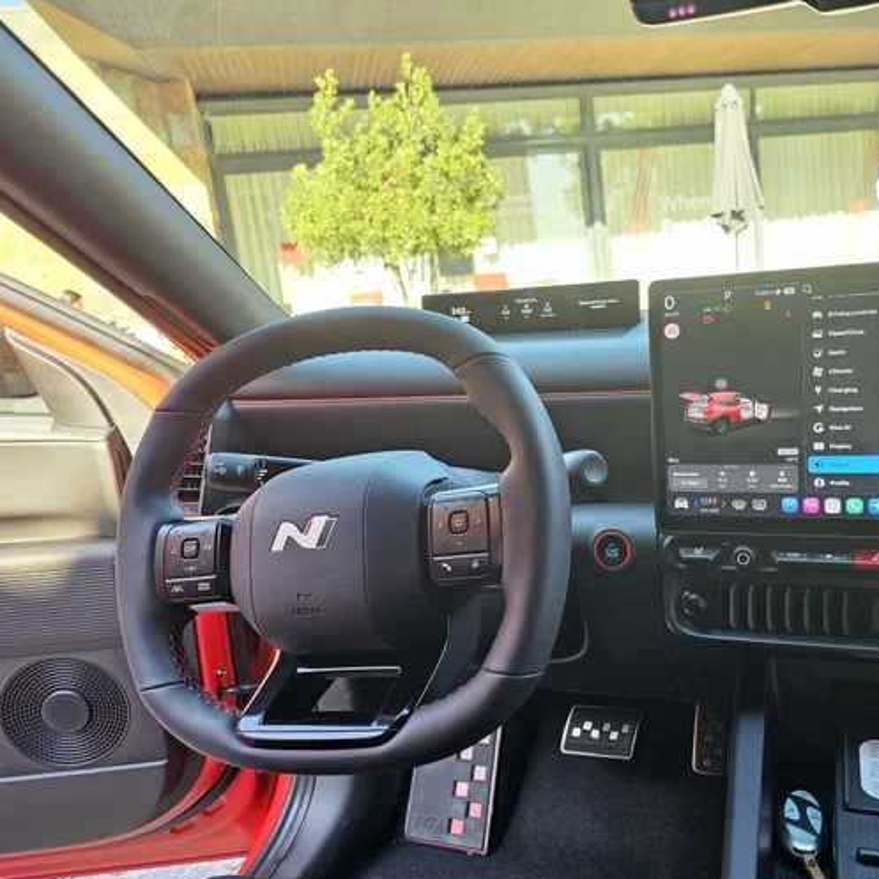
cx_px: 563
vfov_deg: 57.3
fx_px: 804
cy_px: 453
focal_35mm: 28
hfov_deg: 56.4
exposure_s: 1/90.1
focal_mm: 6.3
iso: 80
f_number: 1.7
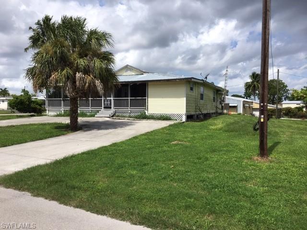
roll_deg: +0.6
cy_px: 115
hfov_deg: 61.7
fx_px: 257
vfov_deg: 48.2
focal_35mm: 29
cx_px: 154
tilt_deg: -1.5
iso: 25
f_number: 2.2
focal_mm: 4.15
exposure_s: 1/2198
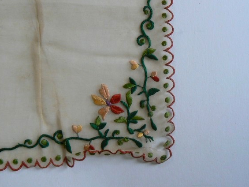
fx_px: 367
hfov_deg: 37.2
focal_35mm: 51
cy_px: 67
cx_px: 89
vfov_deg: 28.4
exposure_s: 1/40
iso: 100
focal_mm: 6
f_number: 3.2
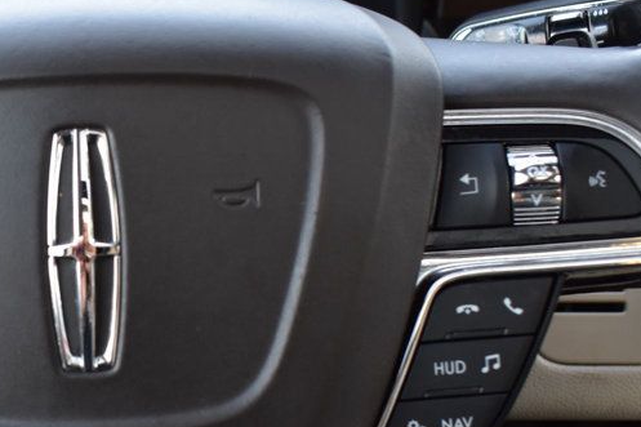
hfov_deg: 28.8
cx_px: 93
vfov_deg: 19.9
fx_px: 1210
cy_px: 321
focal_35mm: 68
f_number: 6.3
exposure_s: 1/15
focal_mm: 22
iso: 560
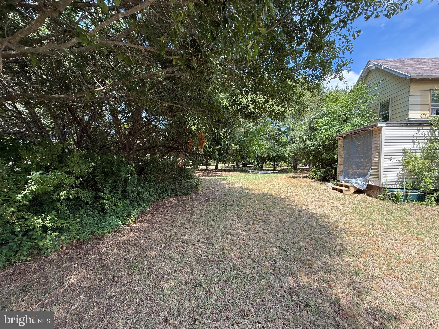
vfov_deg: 85.7
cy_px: 164
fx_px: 178
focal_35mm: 14
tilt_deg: -0.2
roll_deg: -1.8
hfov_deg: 102.1
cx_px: 220
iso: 64
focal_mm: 2.22
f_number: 2.2
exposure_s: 1/363
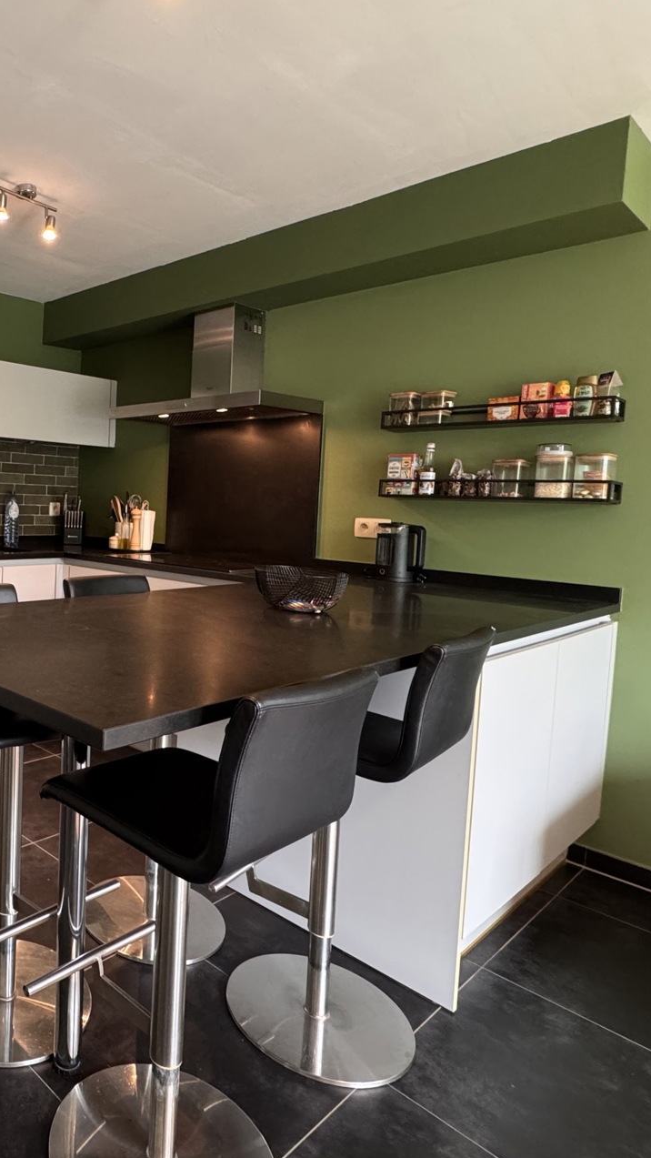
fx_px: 706
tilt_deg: -3.5
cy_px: 536
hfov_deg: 43.6
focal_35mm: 23
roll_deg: -2.0
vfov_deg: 78.6
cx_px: 26
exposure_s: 1/50
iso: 320
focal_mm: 2.22
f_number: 2.2
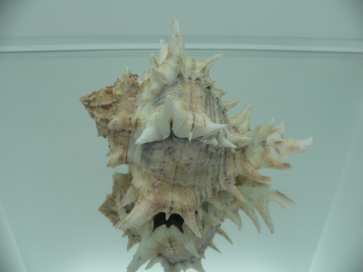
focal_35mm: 35
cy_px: 136
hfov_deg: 52.6
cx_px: 182
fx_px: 367
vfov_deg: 40.7
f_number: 2.8
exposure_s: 1/60
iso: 80
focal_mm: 4.6
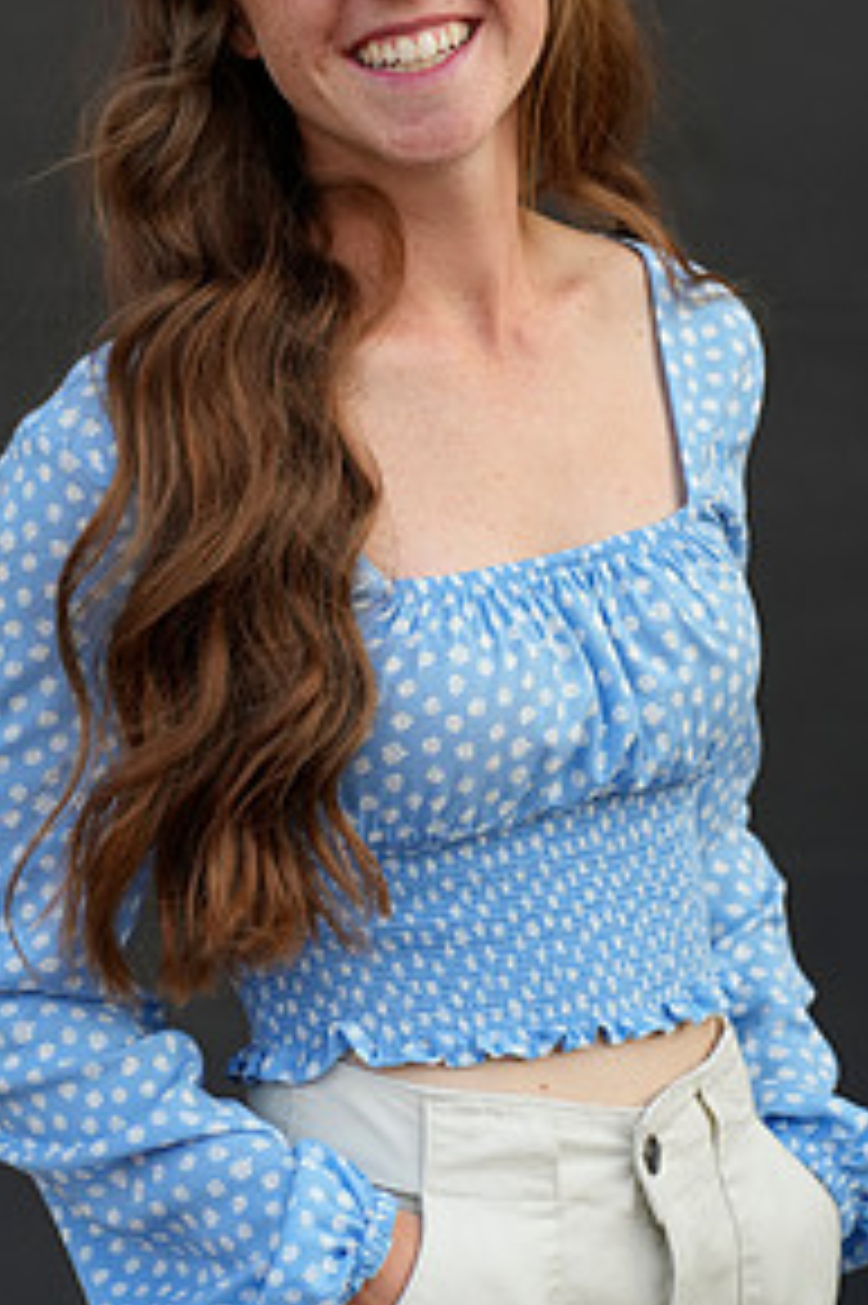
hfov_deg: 10.4
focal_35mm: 132
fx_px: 4779
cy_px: 428
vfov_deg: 15.5
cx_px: 256
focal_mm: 85
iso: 640
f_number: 5
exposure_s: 1/400
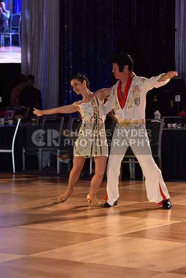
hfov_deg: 11.2
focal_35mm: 122
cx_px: 93
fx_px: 945
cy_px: 139
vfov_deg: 16.8
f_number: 4.5
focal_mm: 122
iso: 2000
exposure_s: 1/400
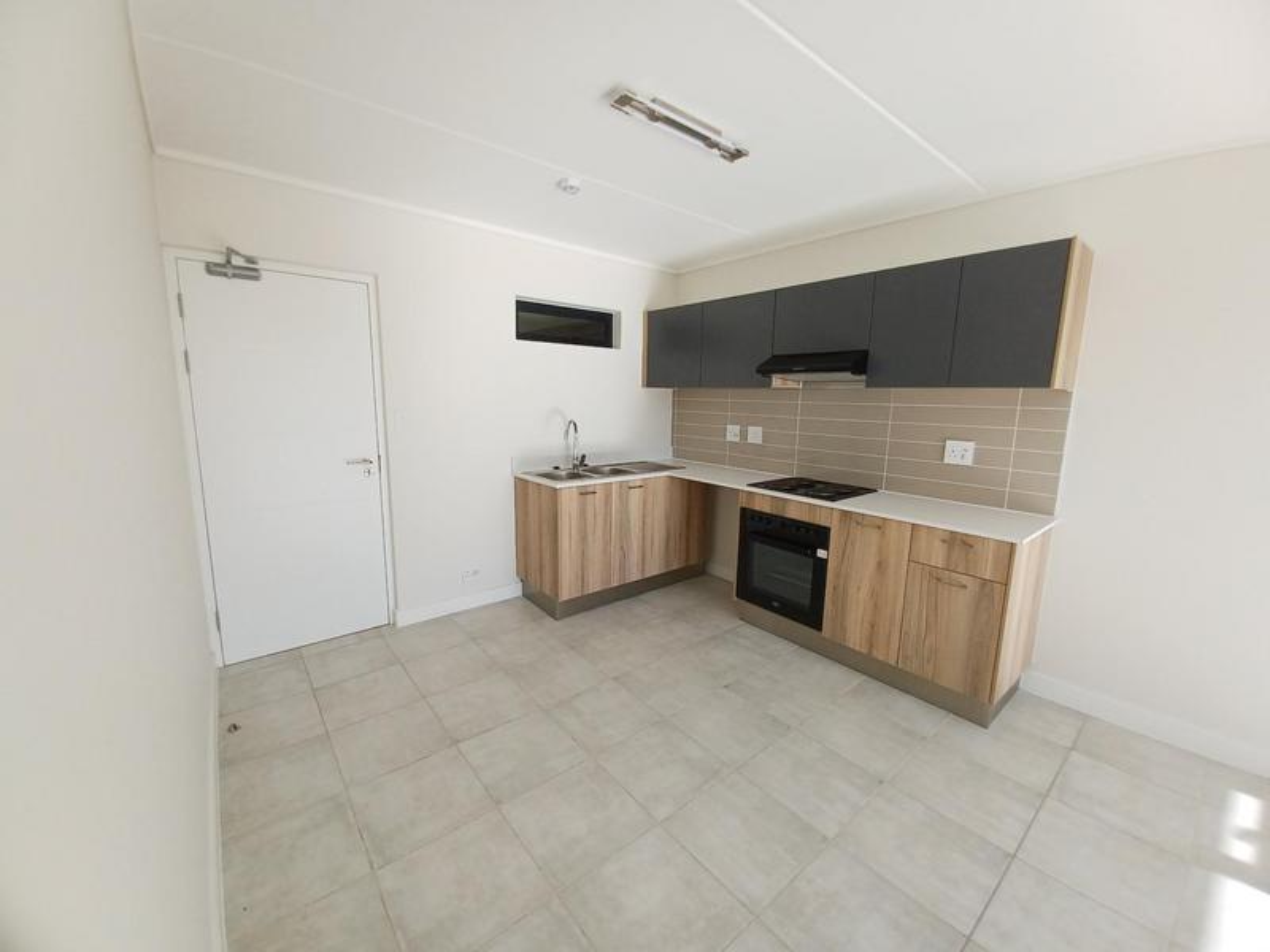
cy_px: 476
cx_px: 635
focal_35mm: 13
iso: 40
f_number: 2.2
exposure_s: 1/271
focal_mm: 1.42
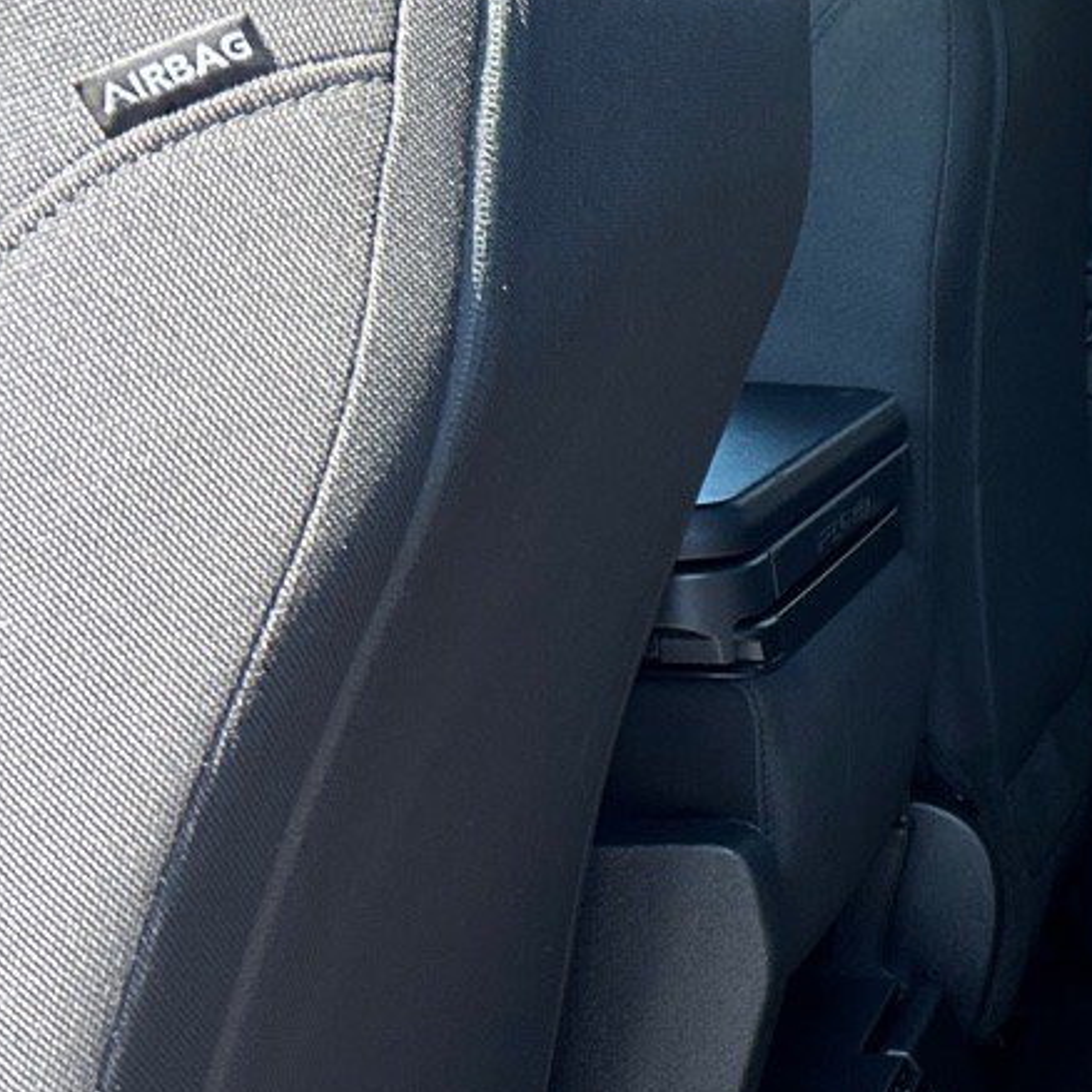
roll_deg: -1.6
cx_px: 1957
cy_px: 745
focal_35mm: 84
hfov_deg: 17.0
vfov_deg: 20.6
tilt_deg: -13.3
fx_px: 2998
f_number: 1.5
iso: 40
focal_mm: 5.7
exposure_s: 1/265
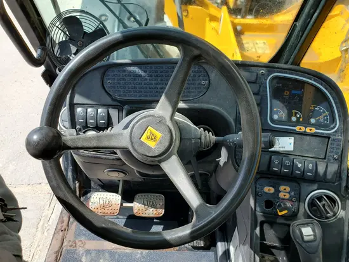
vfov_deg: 53.1
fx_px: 262
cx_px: 174
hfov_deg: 67.3
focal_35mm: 26
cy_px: 131
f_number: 2.4
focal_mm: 4.3
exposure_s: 1/723
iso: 50
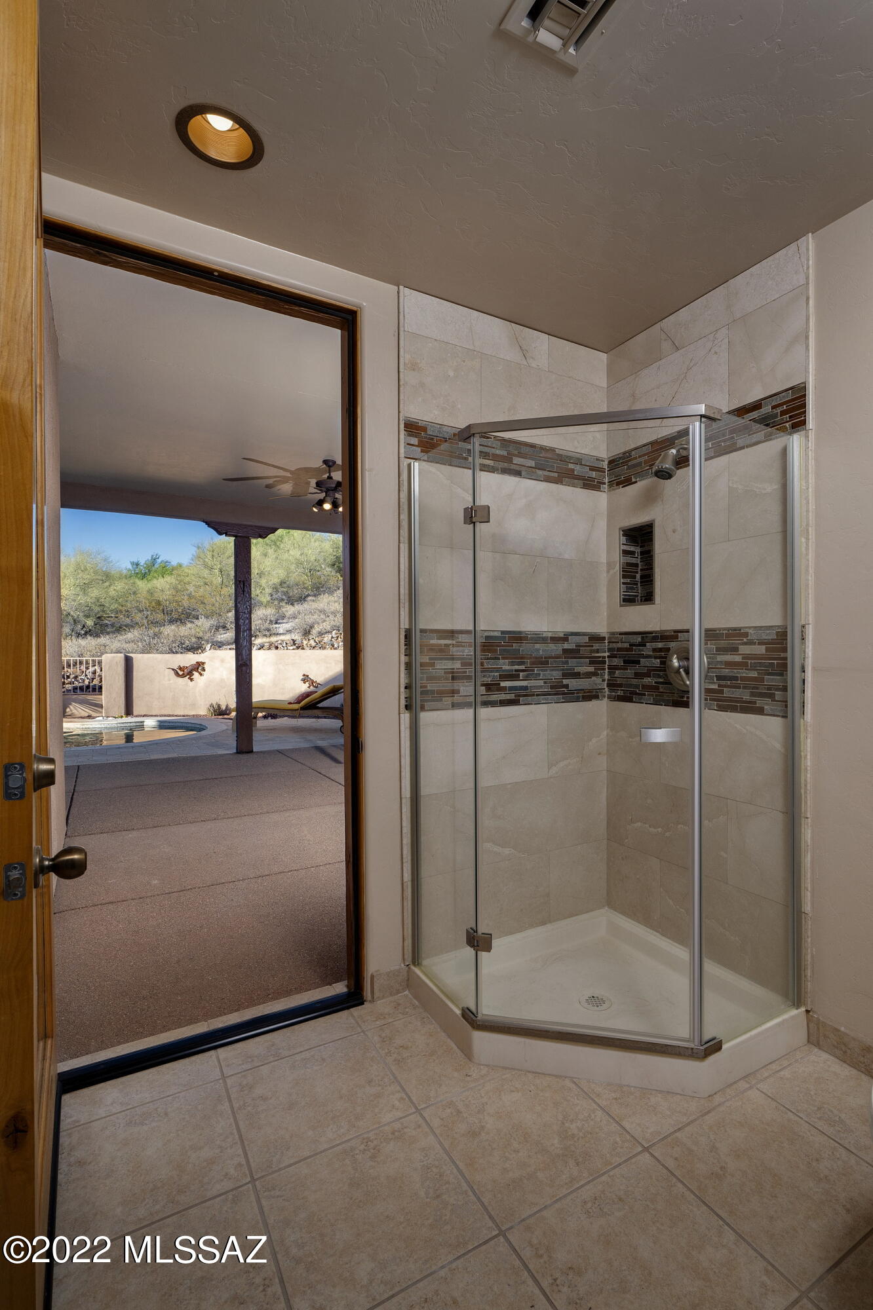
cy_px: 655
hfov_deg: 85.4
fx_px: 473
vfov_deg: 108.3
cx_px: 436
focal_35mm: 13
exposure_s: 1/160
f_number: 7.1
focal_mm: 13
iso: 200
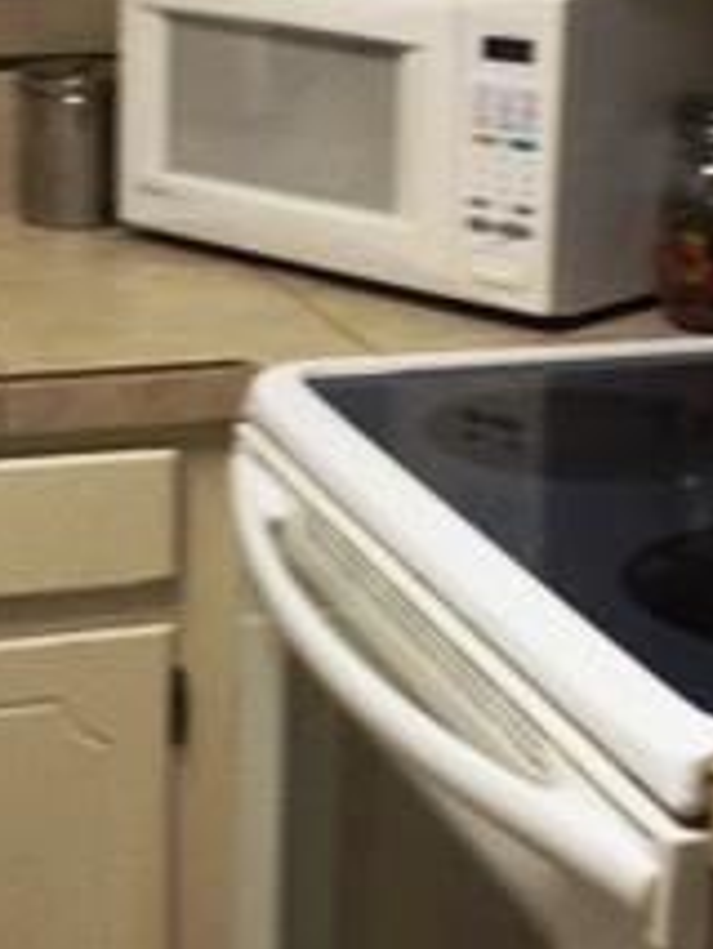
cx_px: 258
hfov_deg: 17.0
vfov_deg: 22.3
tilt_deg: -11.6
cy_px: 245
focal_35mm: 87
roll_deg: -0.2
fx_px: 2387
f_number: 2.2
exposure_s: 1/30
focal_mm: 4.15
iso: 160
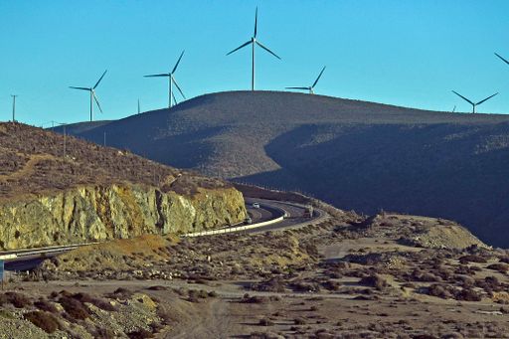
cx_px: 254
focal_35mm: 135
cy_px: 170
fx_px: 1908
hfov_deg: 15.2
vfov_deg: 10.2
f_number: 8
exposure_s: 1/2000
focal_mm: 135
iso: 400
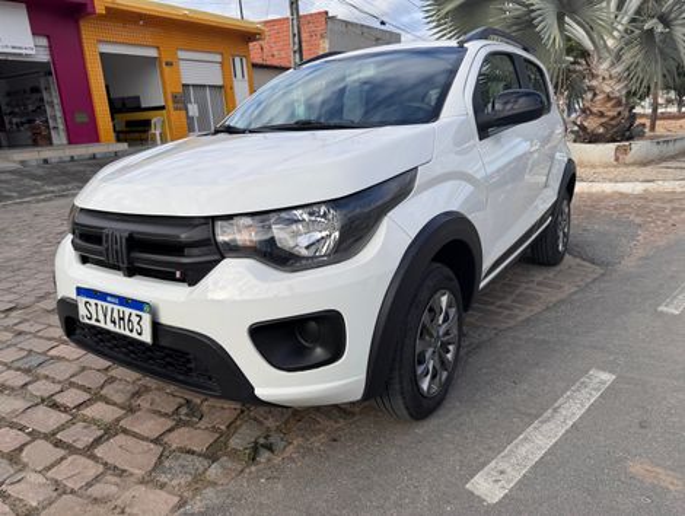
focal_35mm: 24
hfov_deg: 71.5
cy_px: 258
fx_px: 476
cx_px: 342
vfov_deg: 56.9
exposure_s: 1/2174
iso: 80
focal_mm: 6.76
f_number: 1.78
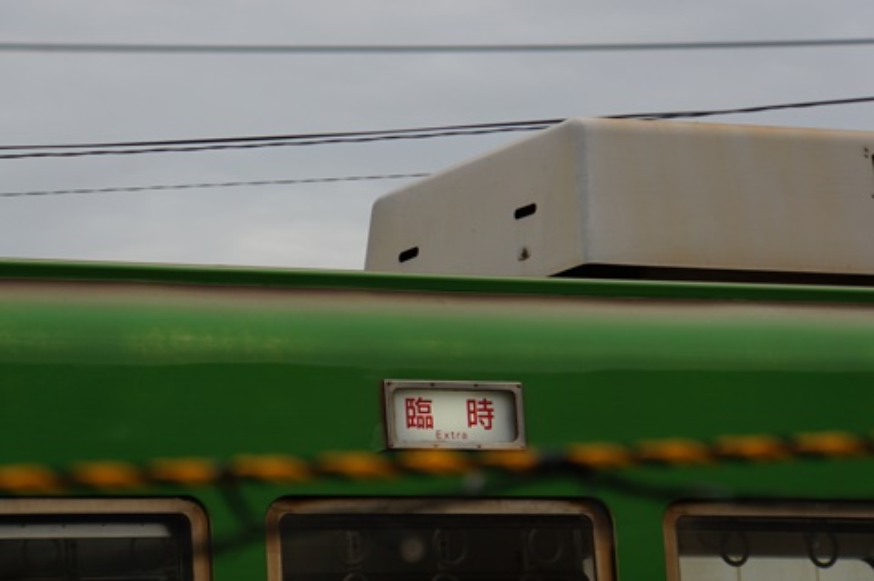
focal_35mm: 182
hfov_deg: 11.3
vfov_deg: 7.5
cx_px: 437
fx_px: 4413
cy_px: 290
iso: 160
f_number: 6.3
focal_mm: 121.3
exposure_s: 1/200
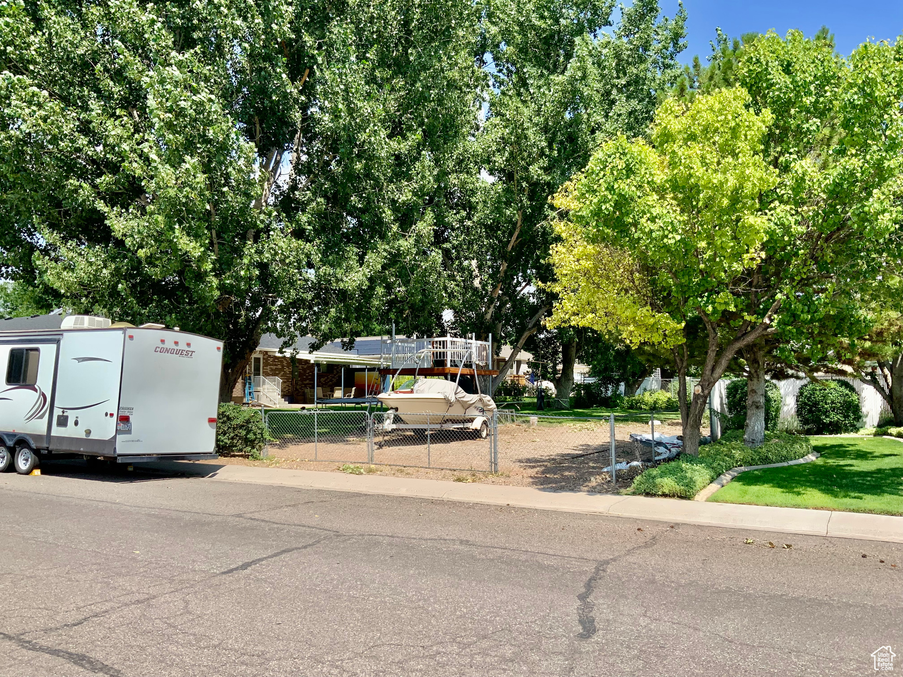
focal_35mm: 29
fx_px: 756
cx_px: 452
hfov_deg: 61.7
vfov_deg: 48.2
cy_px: 338
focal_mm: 3
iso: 16
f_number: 1.8
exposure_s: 1/1490
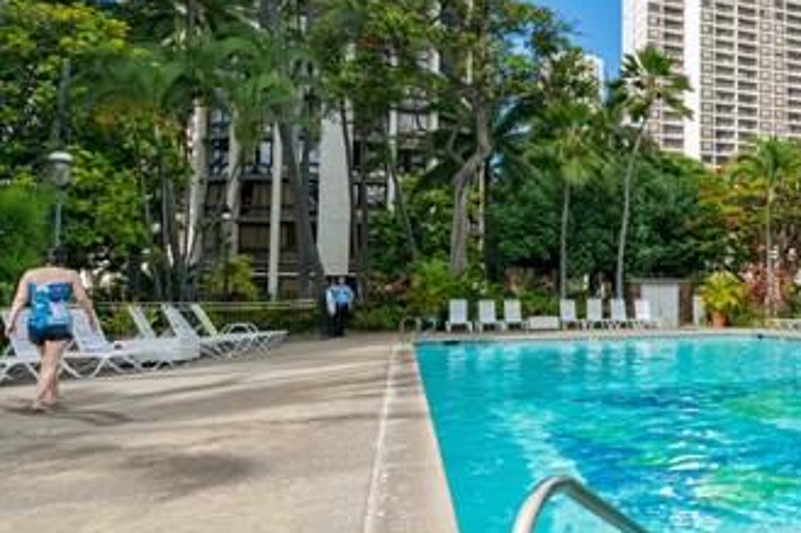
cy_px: 248
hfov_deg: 49.8
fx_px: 734
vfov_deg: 39.9
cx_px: 745
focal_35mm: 33
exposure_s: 1/640
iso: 320
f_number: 9
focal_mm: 16
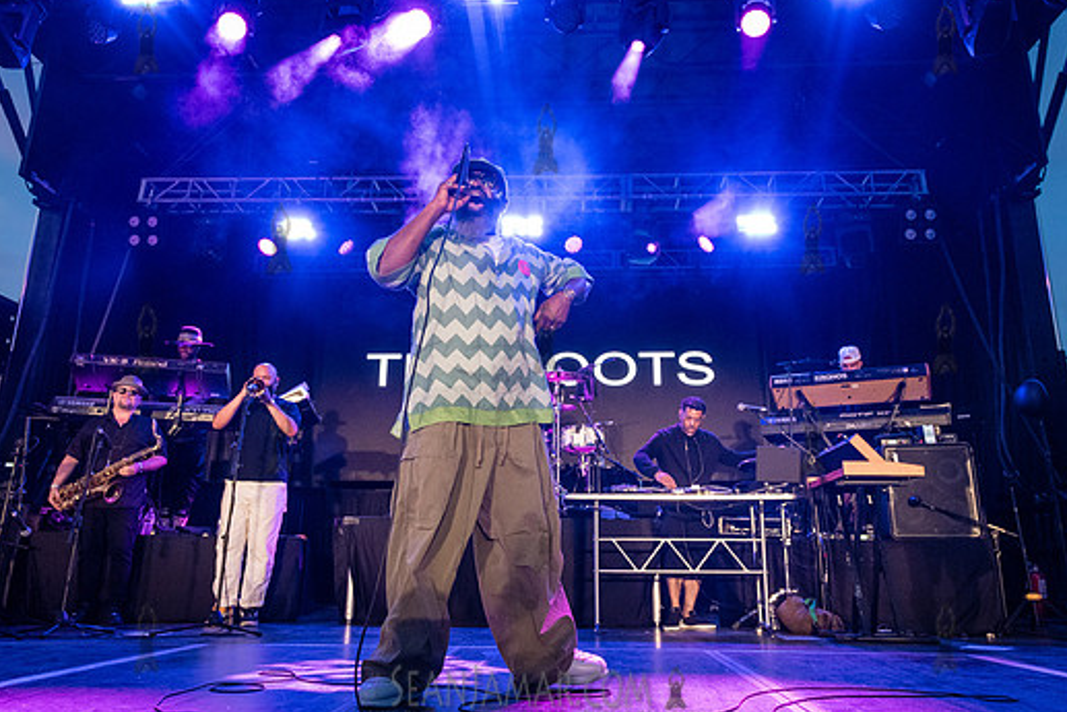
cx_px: 545
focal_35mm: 27
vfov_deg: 47.9
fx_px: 800
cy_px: 337
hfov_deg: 67.4
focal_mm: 24
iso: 5000
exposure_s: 1/400
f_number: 4
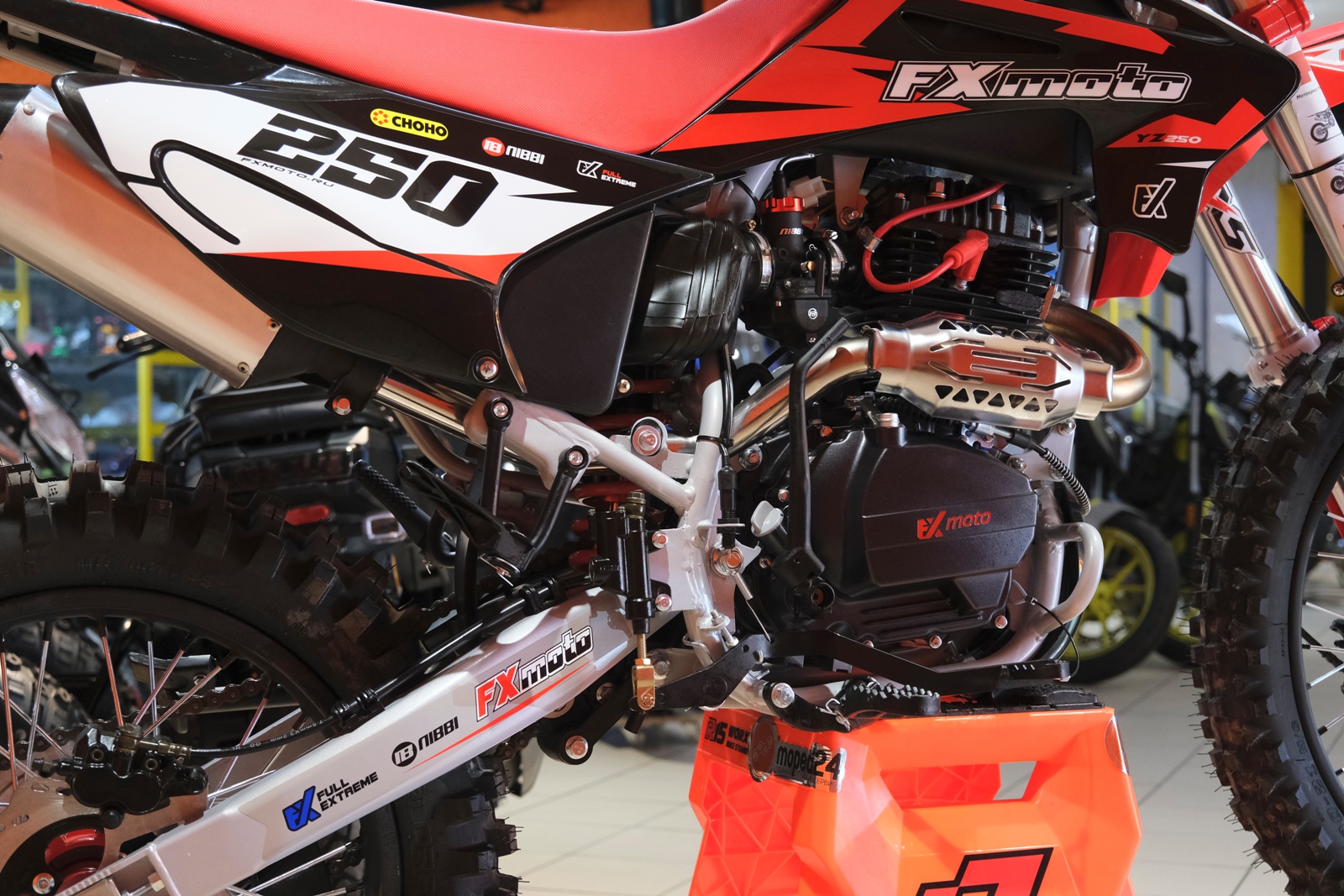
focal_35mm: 51
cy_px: 448
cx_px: 672
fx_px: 1904
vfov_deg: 26.5
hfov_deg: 38.9
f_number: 4
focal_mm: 34.2
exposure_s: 1/100
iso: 2000
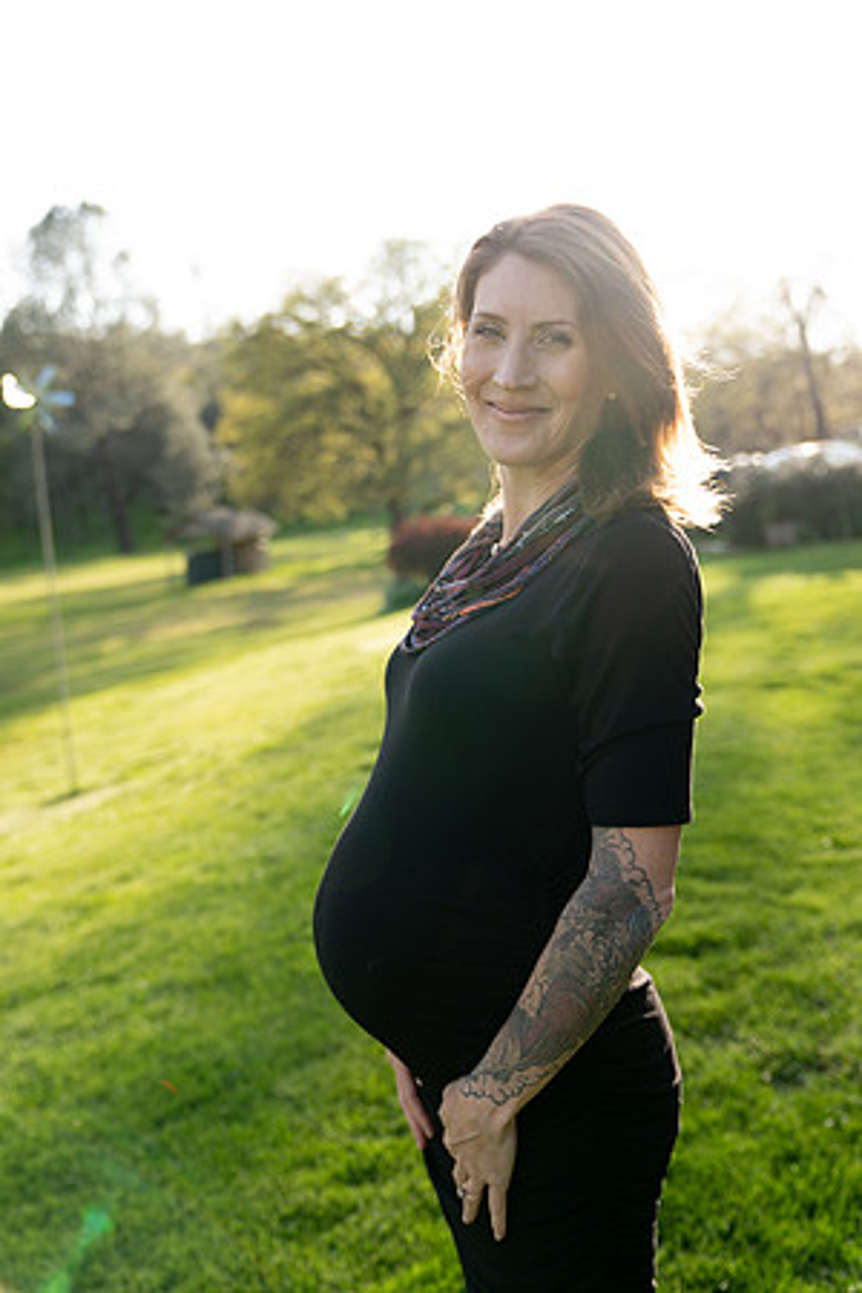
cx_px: 431
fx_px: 1185
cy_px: 646
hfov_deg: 40.0
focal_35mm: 33
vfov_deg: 57.2
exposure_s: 1/250
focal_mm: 33
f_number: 2.8
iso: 125
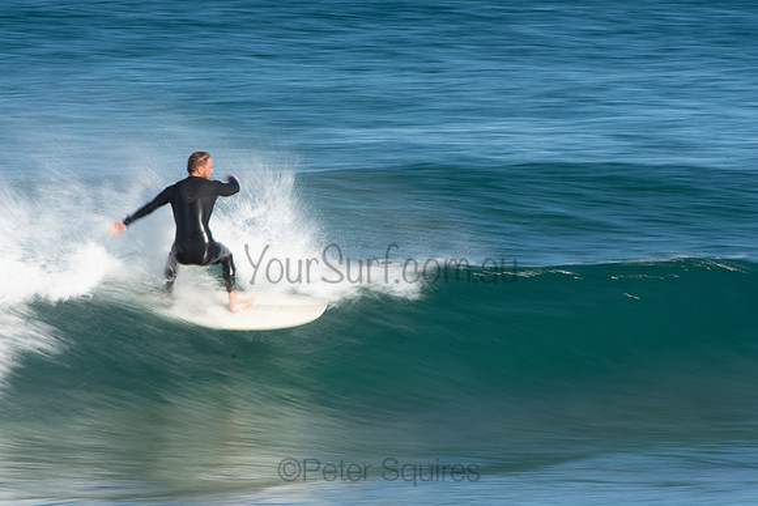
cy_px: 253
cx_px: 379
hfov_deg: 3.4
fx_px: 12636
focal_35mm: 600
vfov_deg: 2.3
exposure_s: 1/25
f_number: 25
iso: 100
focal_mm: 400
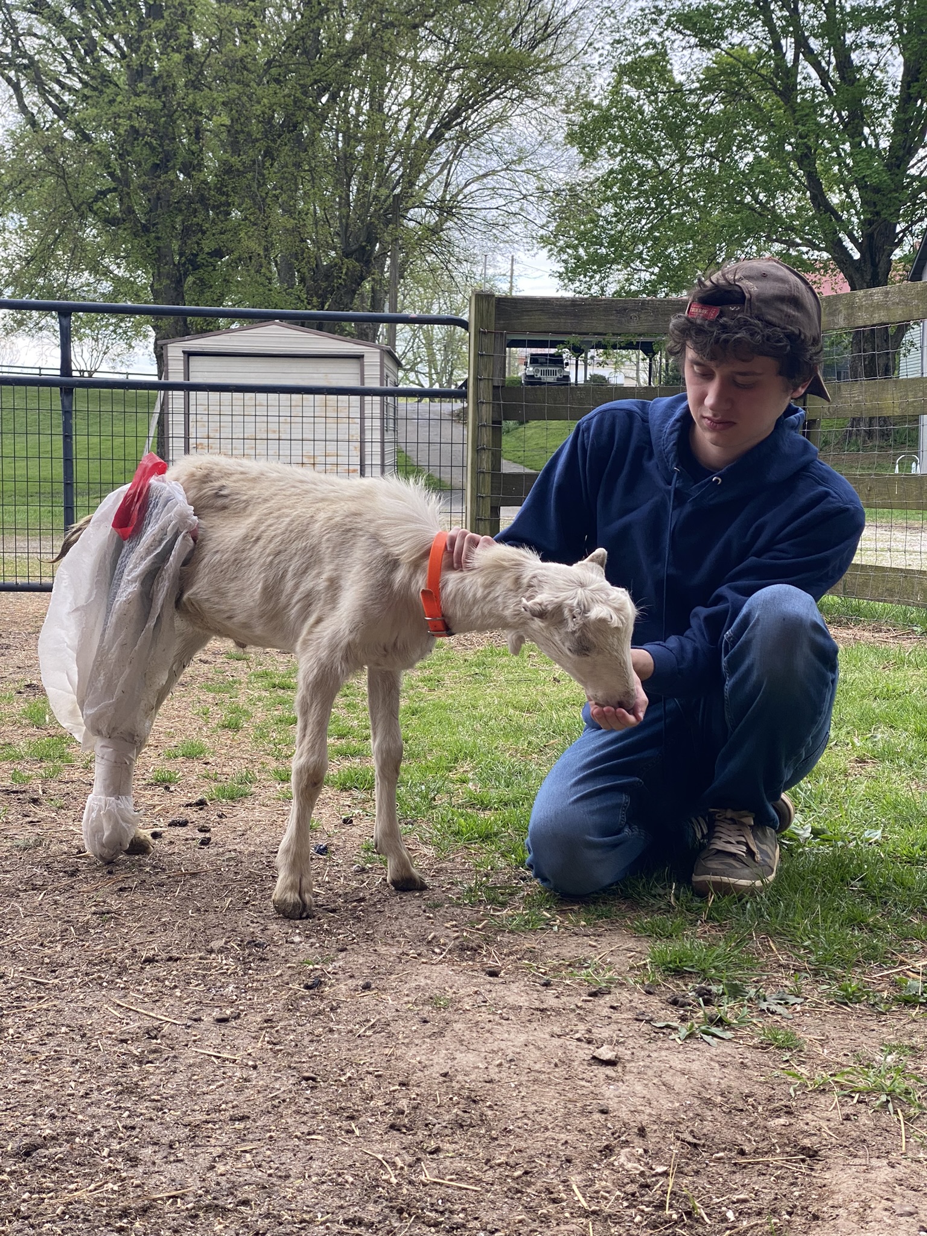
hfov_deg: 28.0
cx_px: 464
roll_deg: -0.9
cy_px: 618
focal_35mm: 52
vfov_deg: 36.8
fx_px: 1857
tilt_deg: -5.4
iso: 32
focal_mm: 6
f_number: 2
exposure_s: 1/122
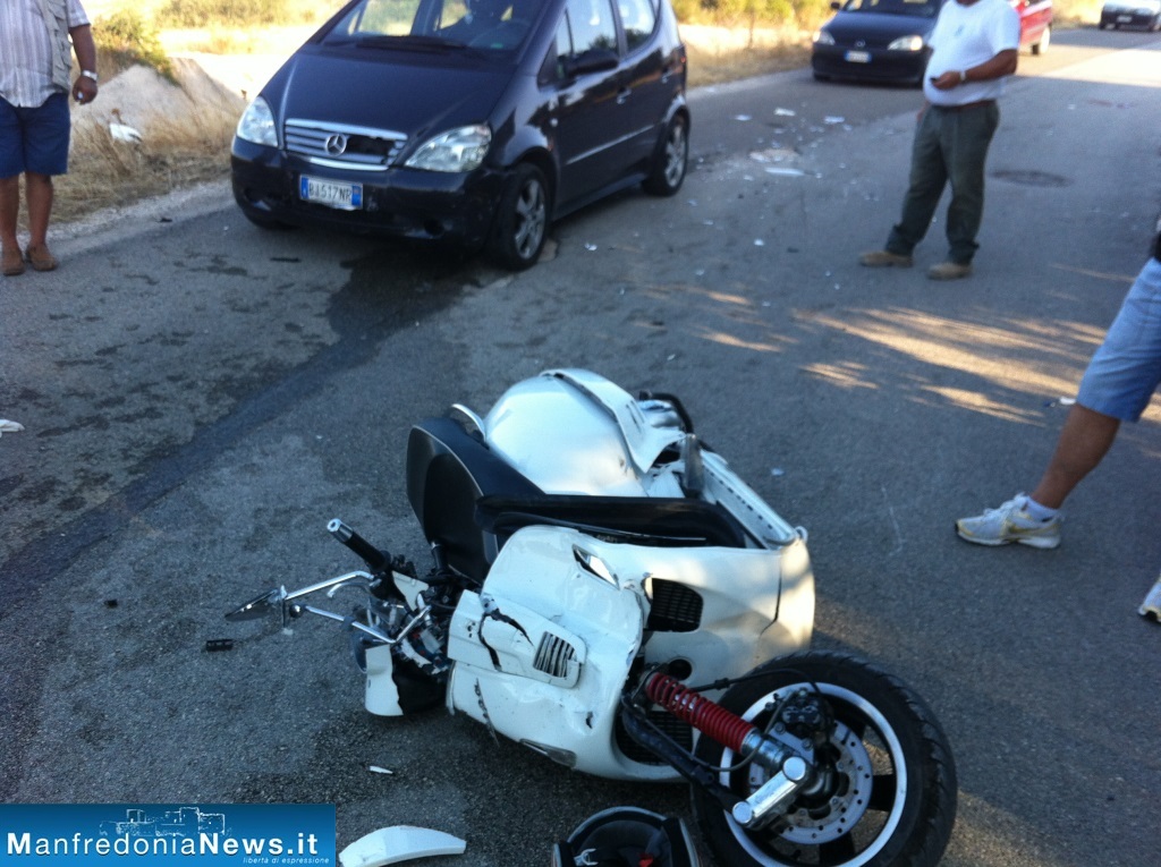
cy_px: 434
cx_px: 580
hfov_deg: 52.7
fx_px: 1172
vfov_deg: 40.6
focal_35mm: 35
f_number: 2.8
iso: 80
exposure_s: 1/173
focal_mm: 3.85
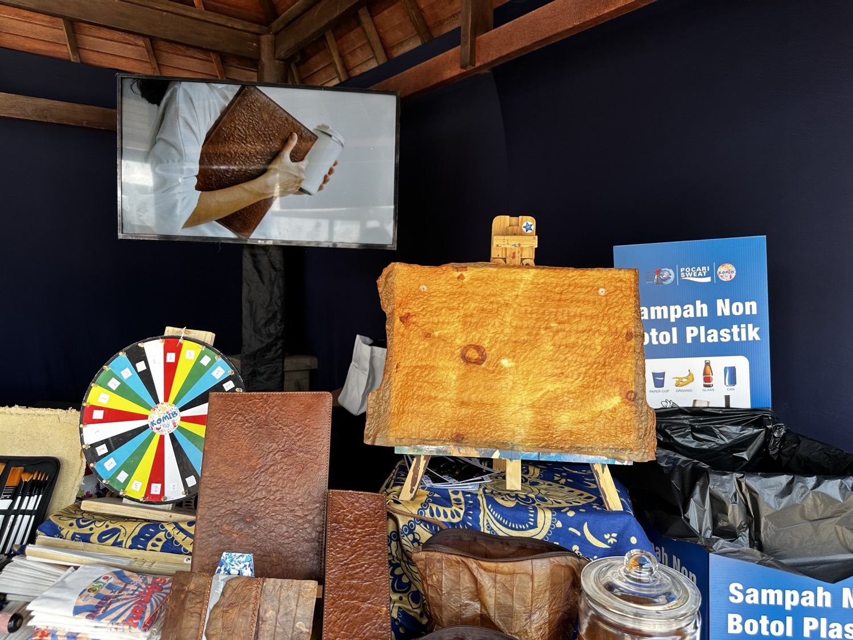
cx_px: 426
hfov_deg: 71.6
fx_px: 591
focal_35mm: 24
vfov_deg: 56.8
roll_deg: -1.4
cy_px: 320
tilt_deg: -3.5
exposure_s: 1/345
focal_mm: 6.86
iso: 80
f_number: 1.78
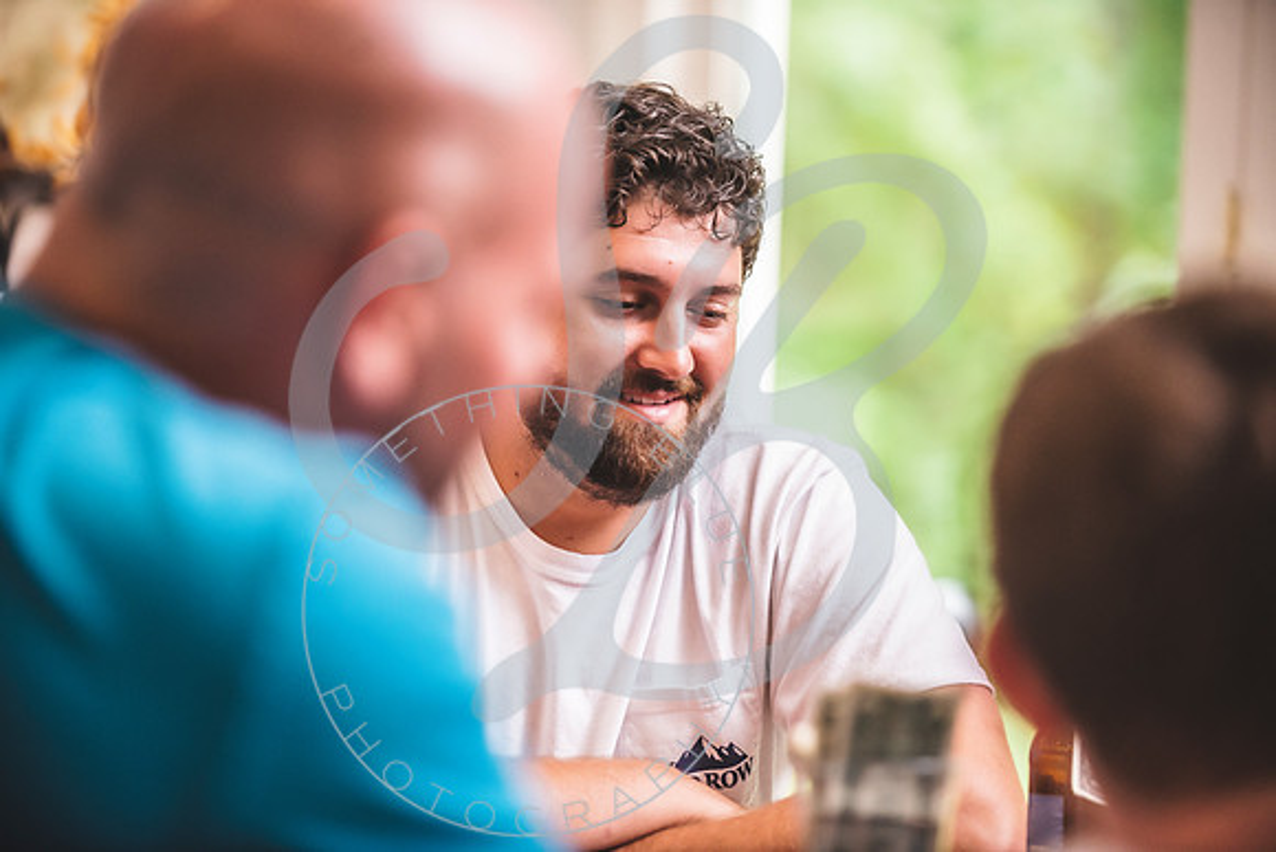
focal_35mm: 135
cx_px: 638
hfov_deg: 15.2
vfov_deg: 10.2
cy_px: 426
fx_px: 4786
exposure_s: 1/200
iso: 1600
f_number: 2.8
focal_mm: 135
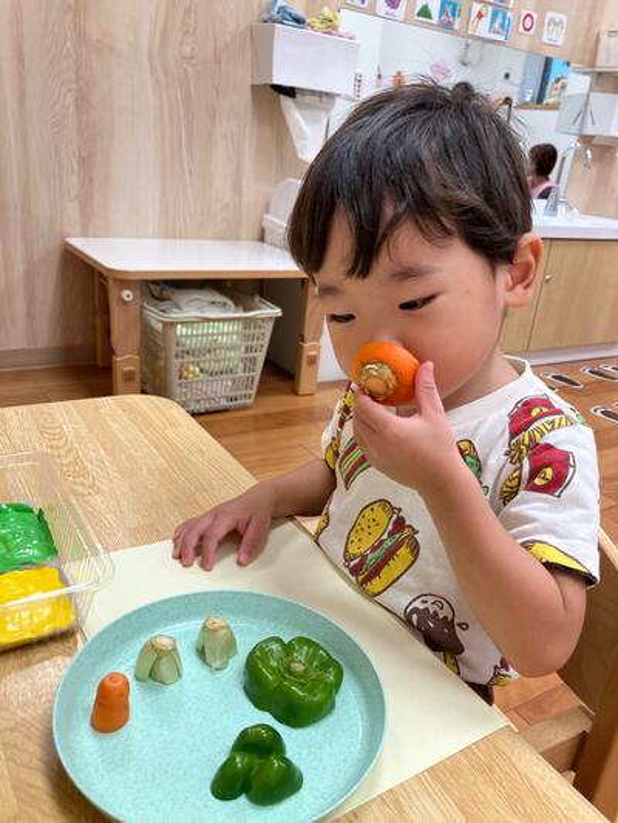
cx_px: 309
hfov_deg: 49.8
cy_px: 412
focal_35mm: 28
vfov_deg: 63.4
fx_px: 666
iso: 80
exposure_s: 1/111
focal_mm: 3.99
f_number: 1.8
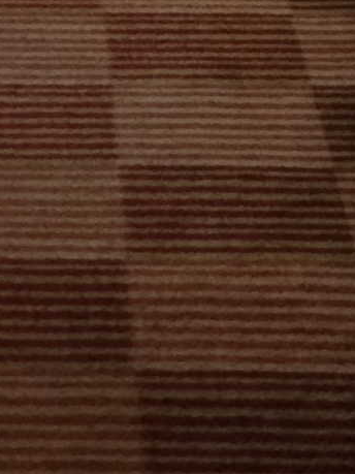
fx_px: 3406
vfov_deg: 7.5
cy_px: -582
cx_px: 37
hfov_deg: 6.0
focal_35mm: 249
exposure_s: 1/20
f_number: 2.4
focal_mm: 4.28
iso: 100
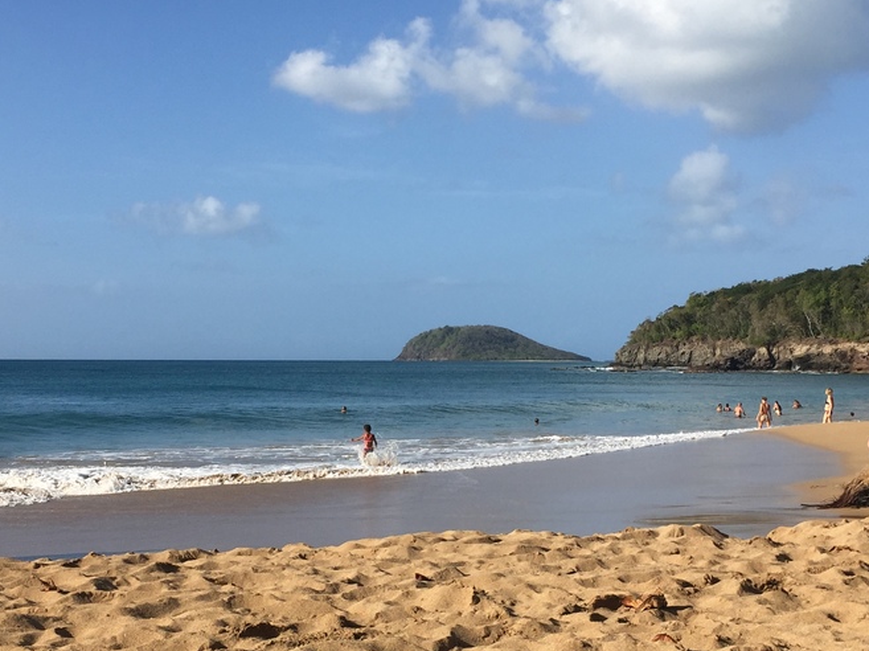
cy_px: 415
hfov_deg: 36.2
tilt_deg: -3.3
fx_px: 1330
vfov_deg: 27.4
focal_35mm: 53
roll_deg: -1.3
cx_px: 434
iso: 32
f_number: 2.2
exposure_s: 1/2198
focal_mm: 4.15
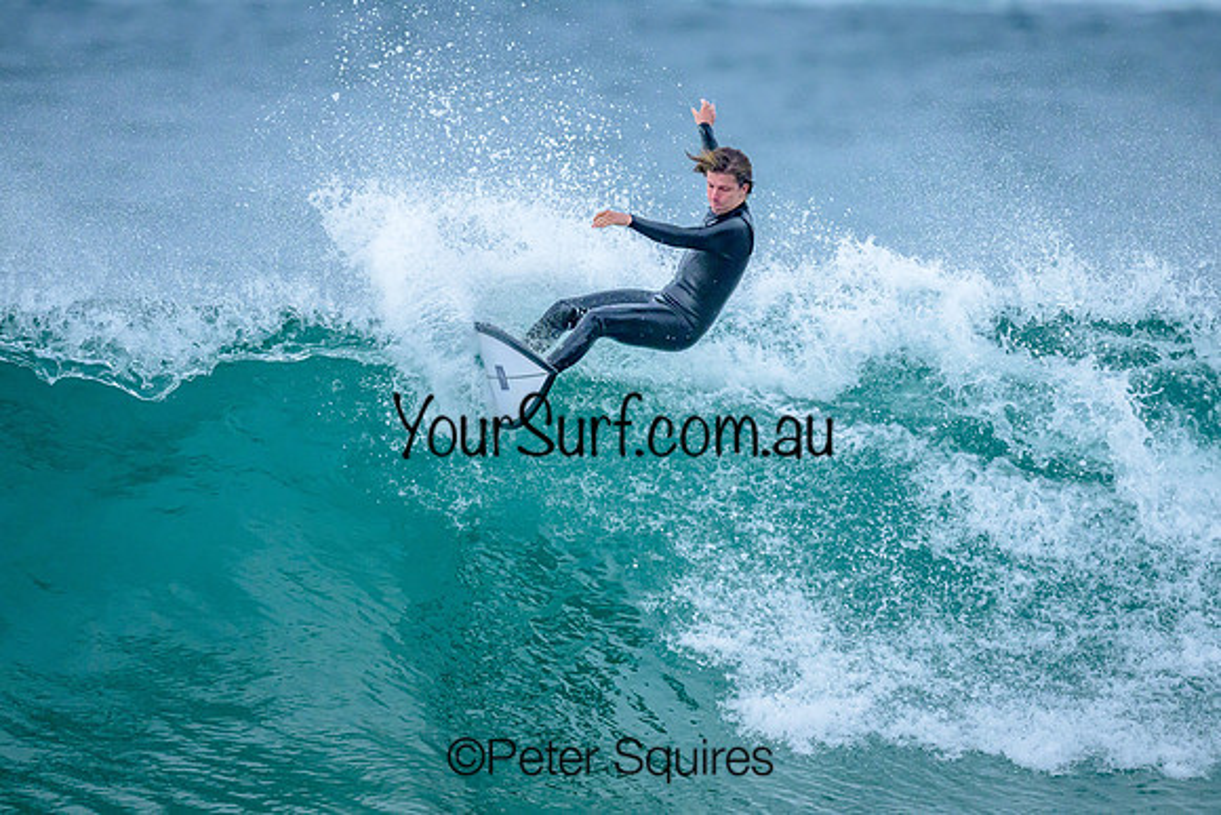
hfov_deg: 2.2
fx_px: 32033
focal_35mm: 944
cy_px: 334
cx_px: 641
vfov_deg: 1.5
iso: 2500
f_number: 6.3
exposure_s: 1/3200
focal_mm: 800
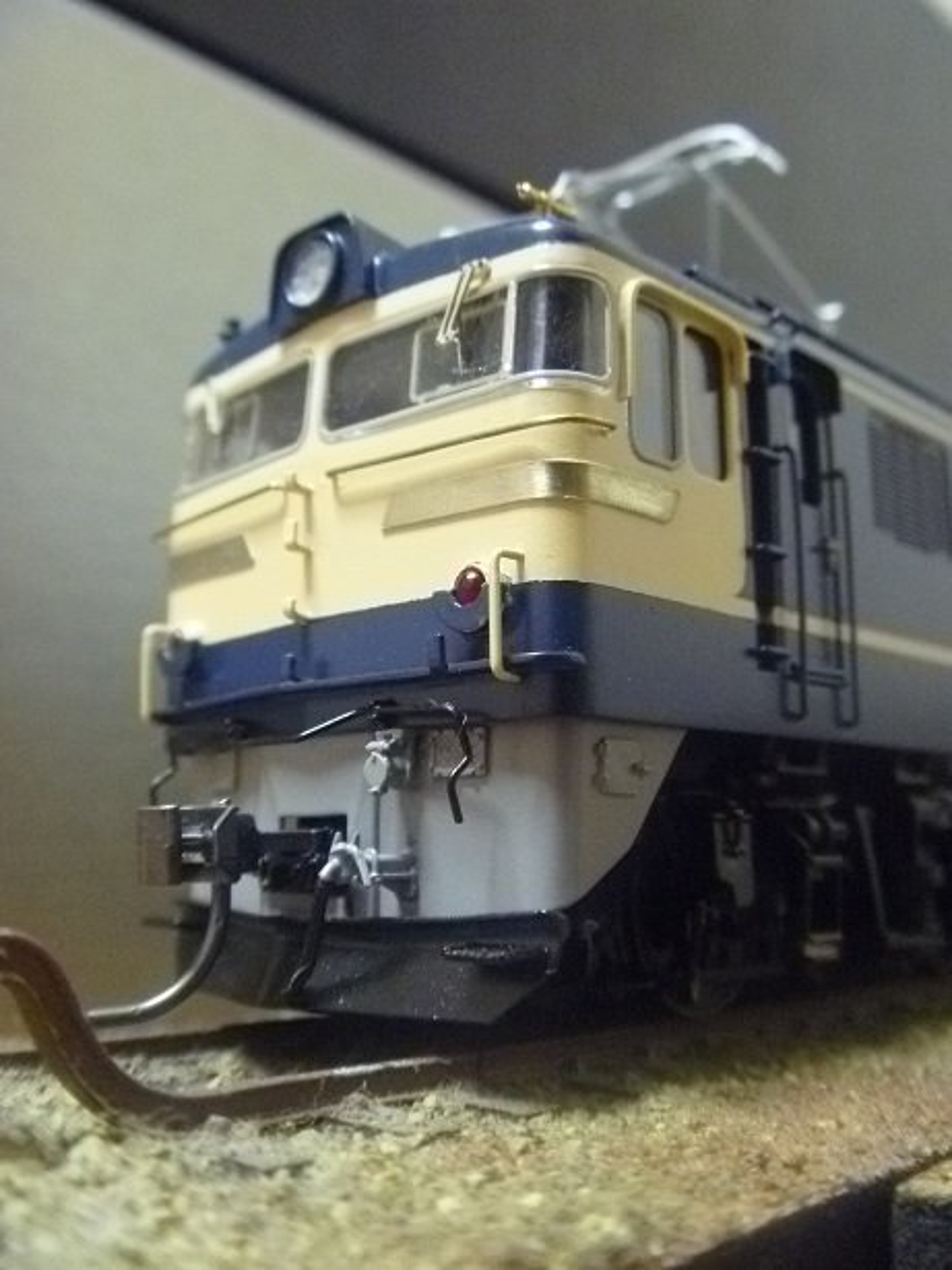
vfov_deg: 52.6
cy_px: 635
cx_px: 476
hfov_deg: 40.7
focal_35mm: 35
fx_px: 1284
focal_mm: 6.3
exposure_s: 1/20
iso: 800
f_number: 3.5
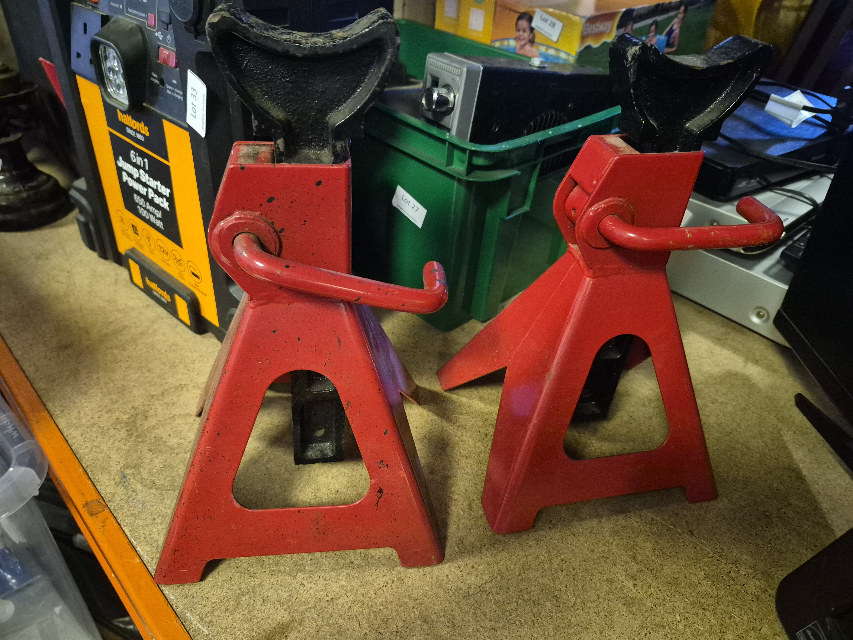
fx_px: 567
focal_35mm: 23
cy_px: 320
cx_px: 426
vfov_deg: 58.9
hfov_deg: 73.9
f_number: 1.8
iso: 2000
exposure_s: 1/50
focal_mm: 5.4
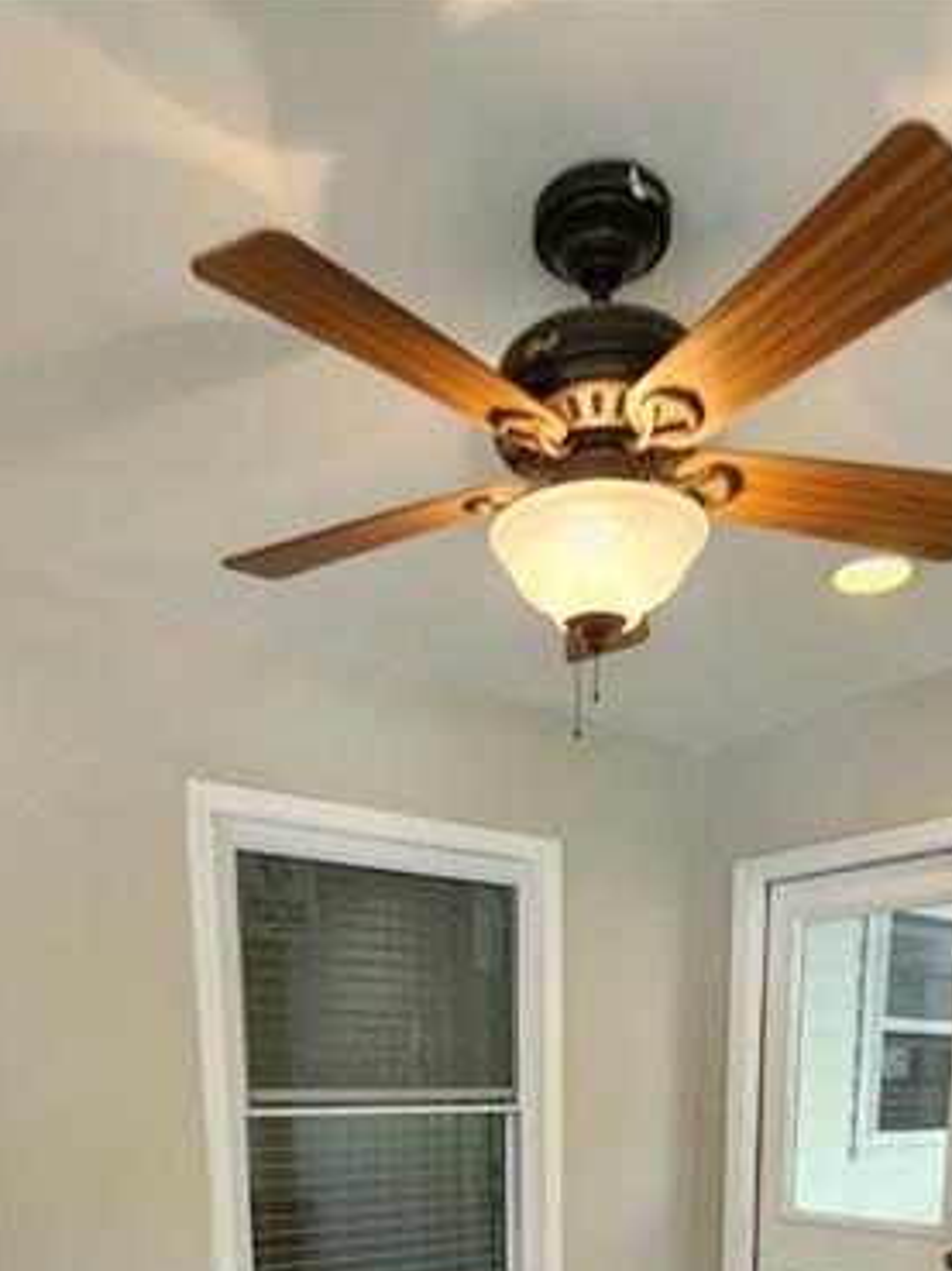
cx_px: 485
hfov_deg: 51.3
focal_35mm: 27
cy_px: 1312
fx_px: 991
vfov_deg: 50.6
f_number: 2.2
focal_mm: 2.2
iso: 100
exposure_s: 1/60
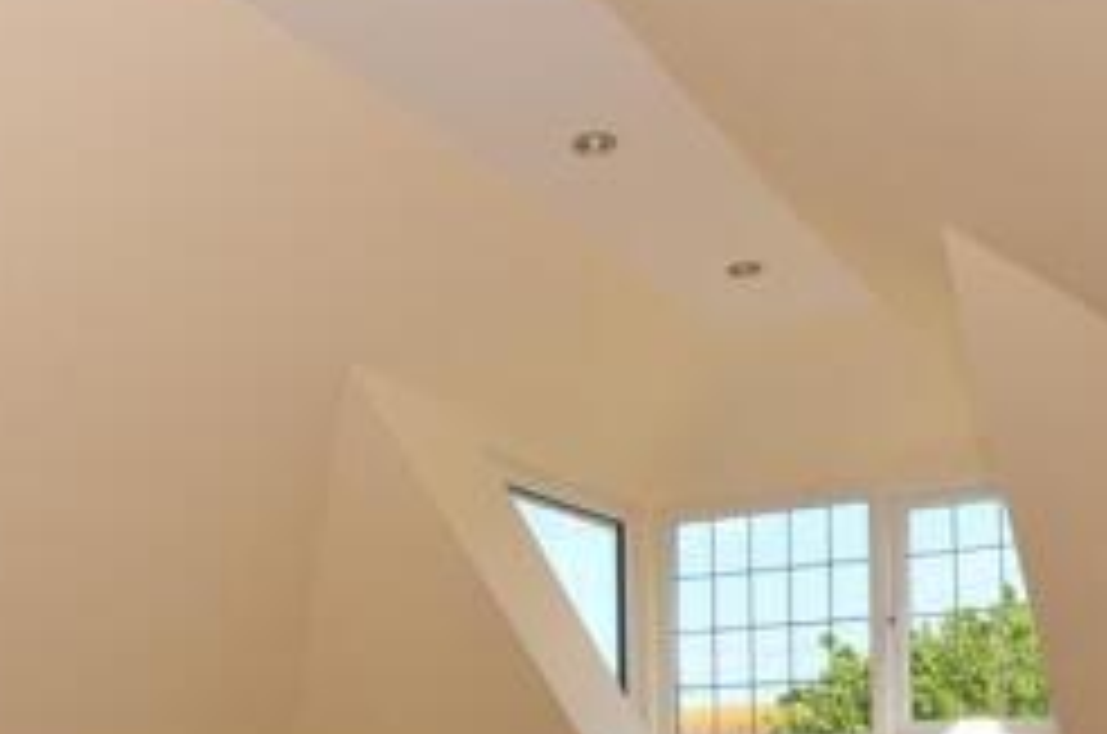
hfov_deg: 48.0
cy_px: 766
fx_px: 1228
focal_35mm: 40
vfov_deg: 30.5
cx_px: 400
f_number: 8
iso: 200
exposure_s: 1/200
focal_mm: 10
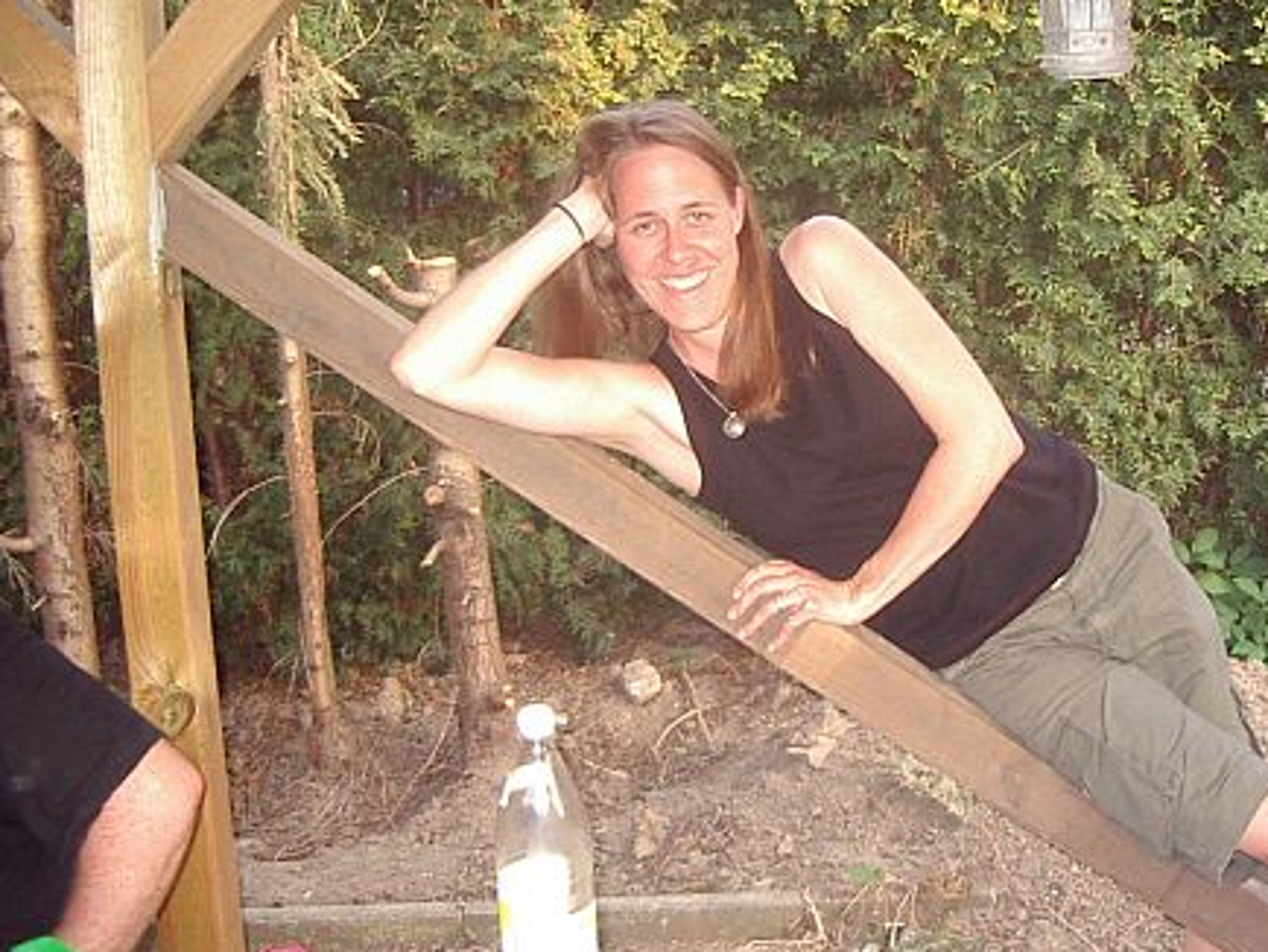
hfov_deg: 33.8
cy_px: 400
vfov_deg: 26.1
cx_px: 906
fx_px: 2052
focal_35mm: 56
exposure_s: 1/60
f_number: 2.6
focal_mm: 5.8
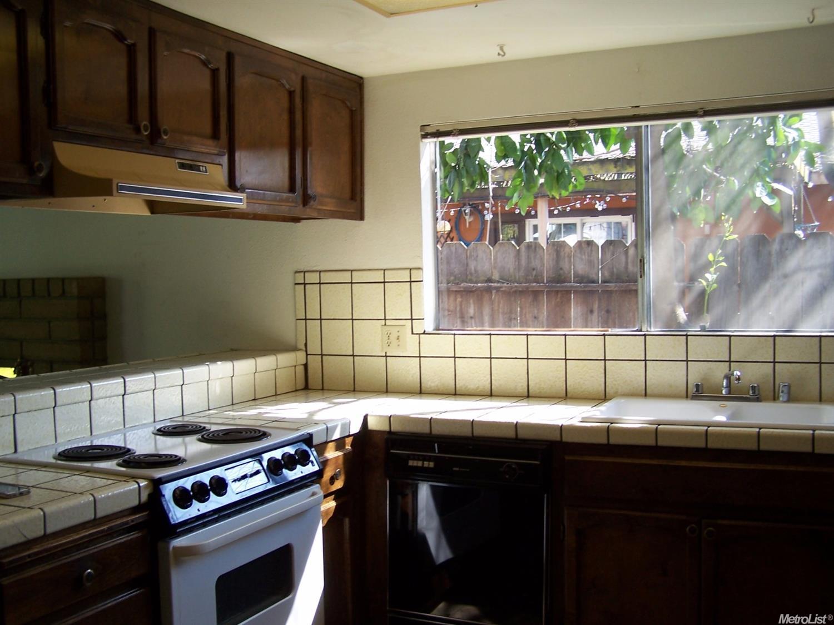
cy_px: 312
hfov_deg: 49.0
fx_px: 915
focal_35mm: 38
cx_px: 417
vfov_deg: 37.7
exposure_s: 1/60
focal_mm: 6.3
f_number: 2.8
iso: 80
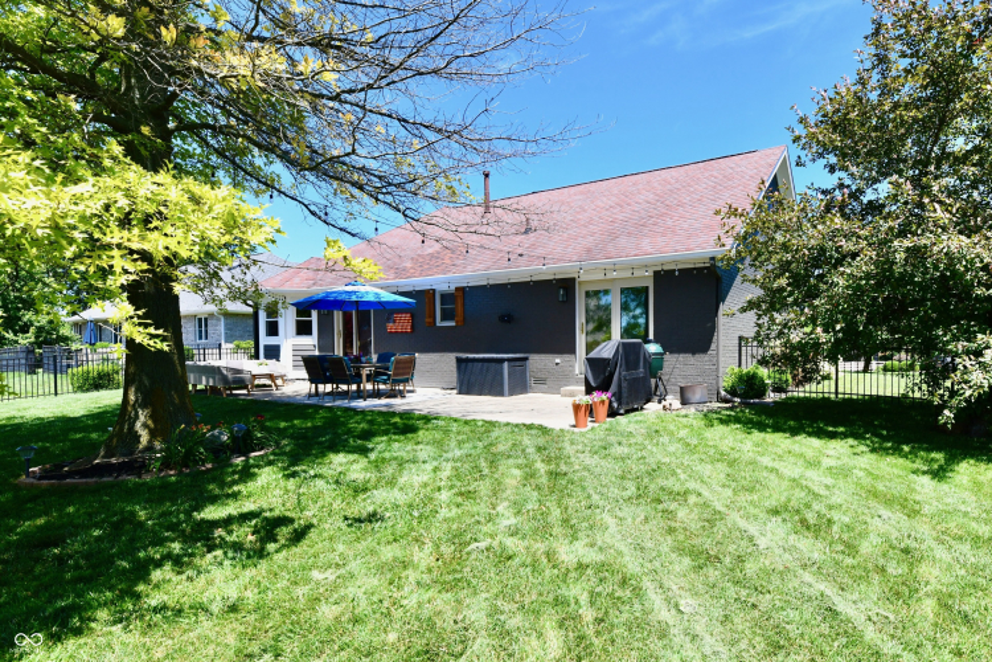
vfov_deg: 81.2
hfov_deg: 104.3
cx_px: 496
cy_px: 331
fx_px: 386
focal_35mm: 14
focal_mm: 14
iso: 640
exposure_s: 1/400
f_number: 10
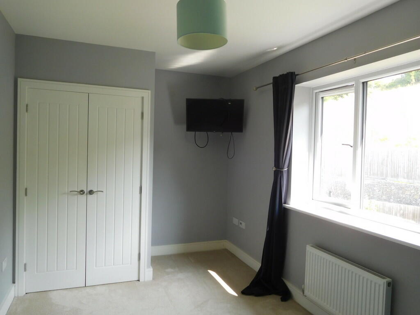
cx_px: 210
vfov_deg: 54.9
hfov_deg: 69.4
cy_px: 158
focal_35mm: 25
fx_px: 303
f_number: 3.4
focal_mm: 4.5
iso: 125
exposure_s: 1/50
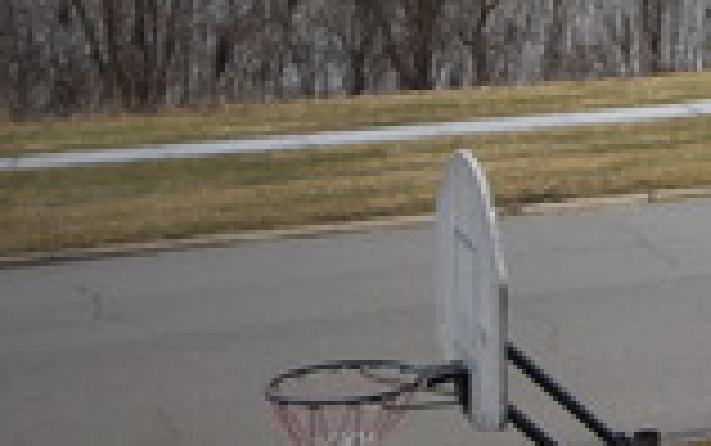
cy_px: -191
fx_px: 2404
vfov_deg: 10.3
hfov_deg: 14.9
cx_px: 1238
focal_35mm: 124
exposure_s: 1/80
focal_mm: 20
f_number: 5.6
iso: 200
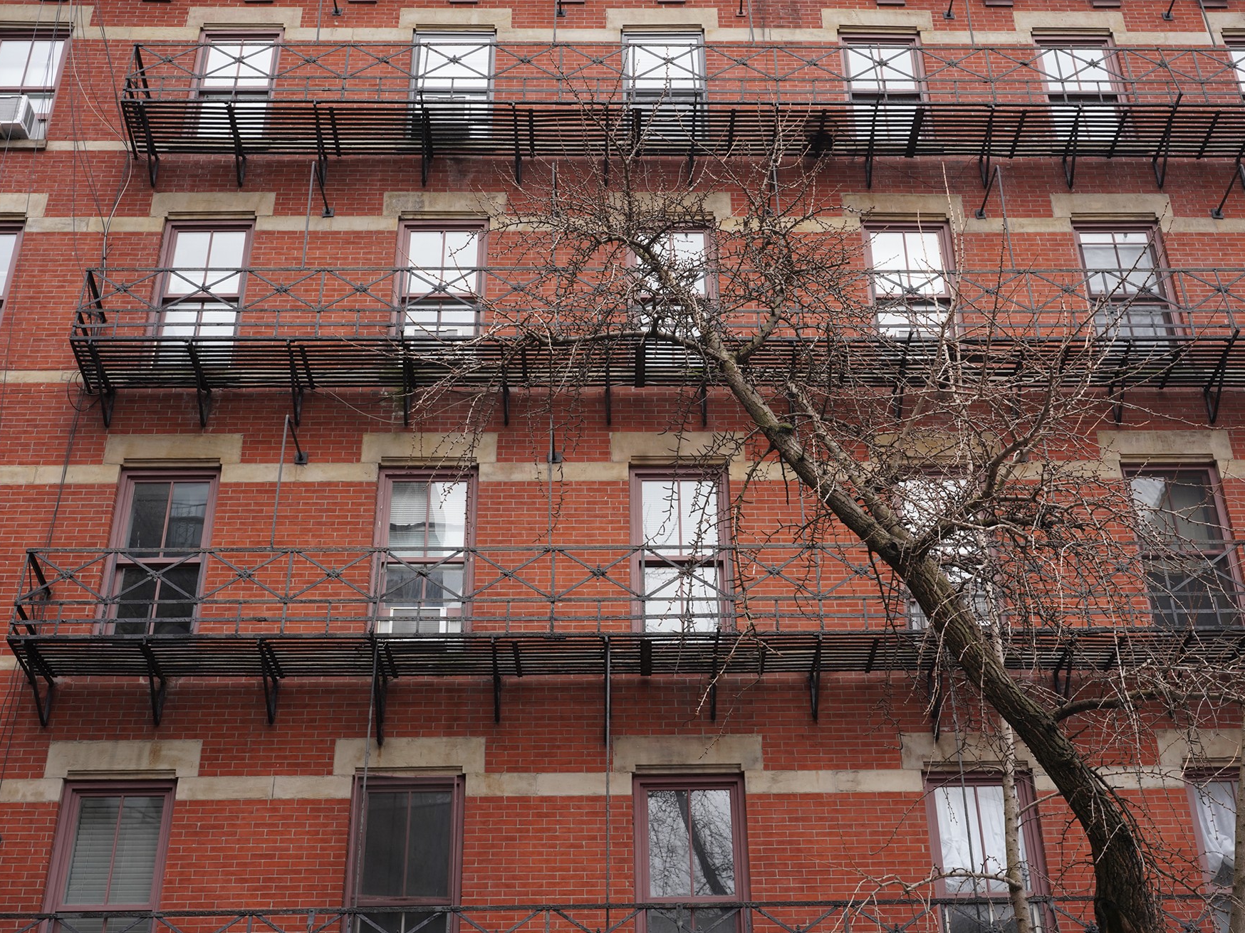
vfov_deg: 32.9
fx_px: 1583
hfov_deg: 42.9
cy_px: 465
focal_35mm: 44
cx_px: 670
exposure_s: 1/100
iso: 400
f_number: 10
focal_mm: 40
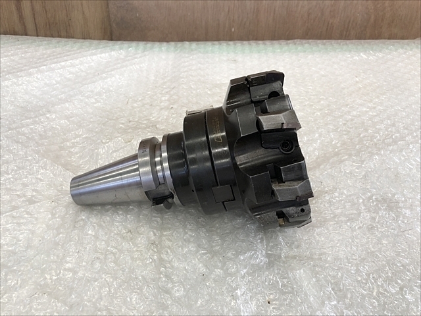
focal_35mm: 28
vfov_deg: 49.7
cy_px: 158
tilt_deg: -49.8
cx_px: 210
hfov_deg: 63.4
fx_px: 341
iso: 25
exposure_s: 1/30
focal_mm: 3.99
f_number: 1.8
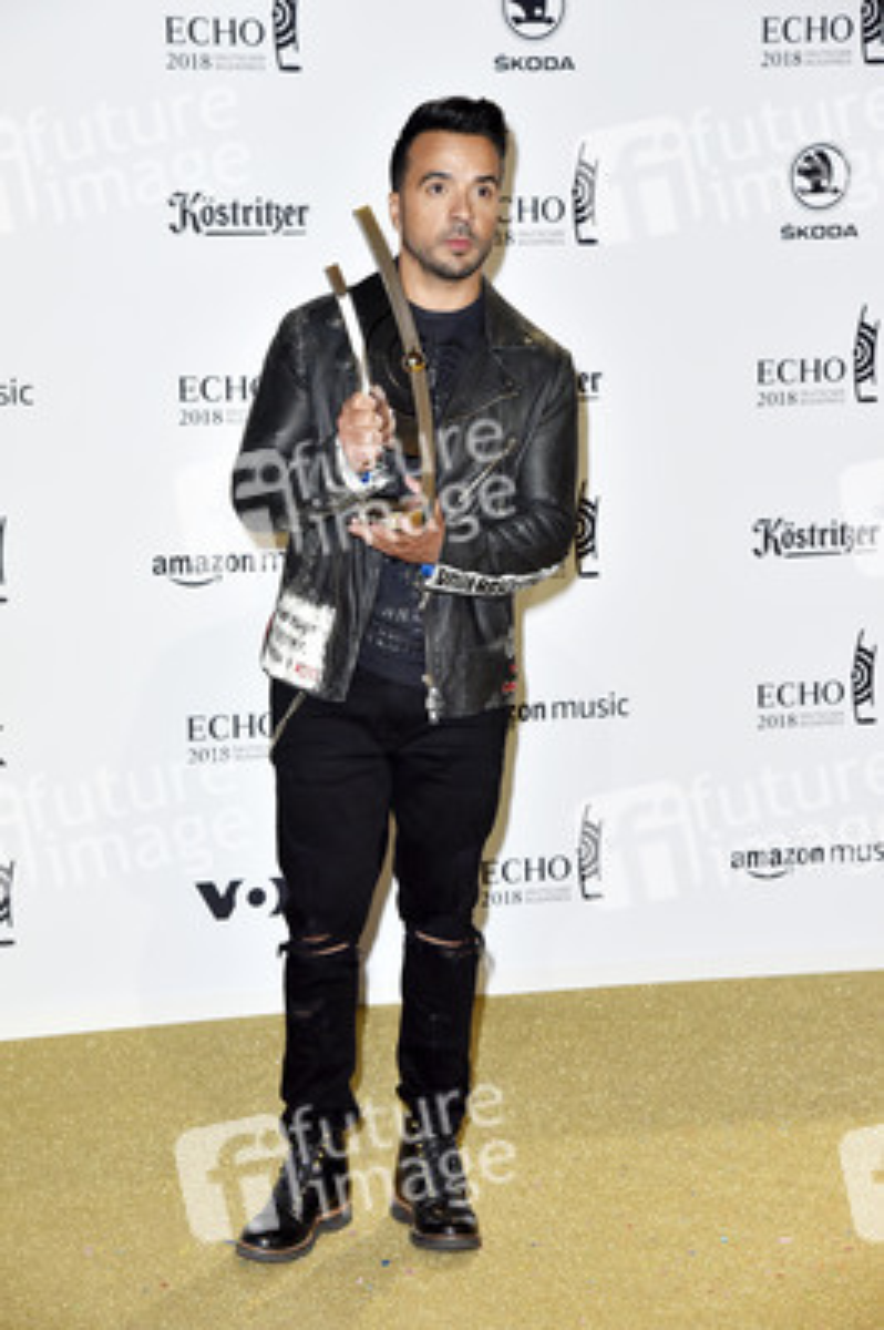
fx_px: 2878
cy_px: 665
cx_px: 442
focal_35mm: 78
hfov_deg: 17.5
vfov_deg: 26.0
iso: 1250
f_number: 6.3
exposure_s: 1/160
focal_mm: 78
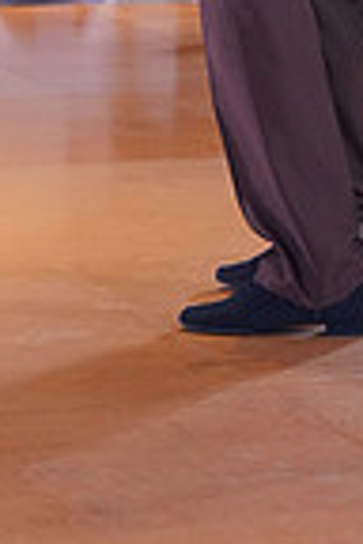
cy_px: -340
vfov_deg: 7.9
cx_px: 320
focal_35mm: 253
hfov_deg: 5.4
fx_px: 3826
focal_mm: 63
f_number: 4
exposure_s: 1/400
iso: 4000
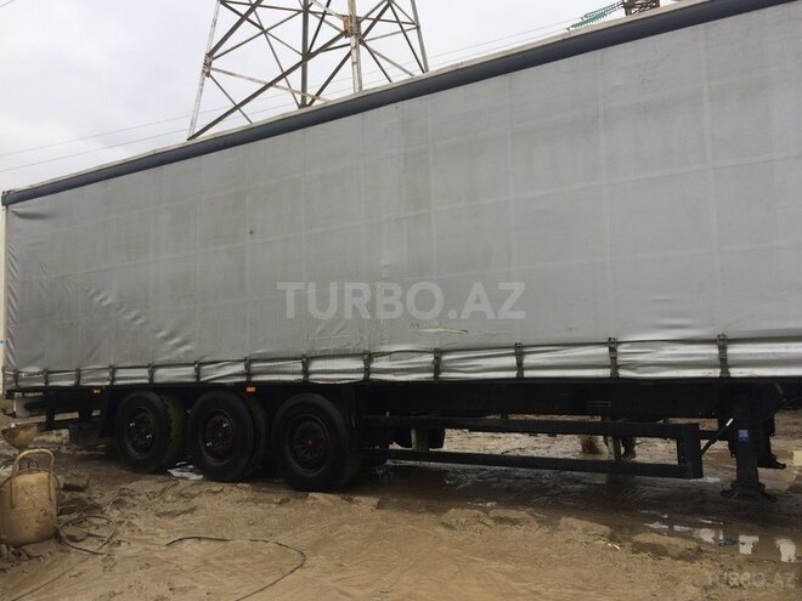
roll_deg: +1.7
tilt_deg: +3.4
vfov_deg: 48.2
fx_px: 672
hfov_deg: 61.7
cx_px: 401
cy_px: 300
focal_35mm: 29
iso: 32
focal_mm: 4.15
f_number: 2.2
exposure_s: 1/641
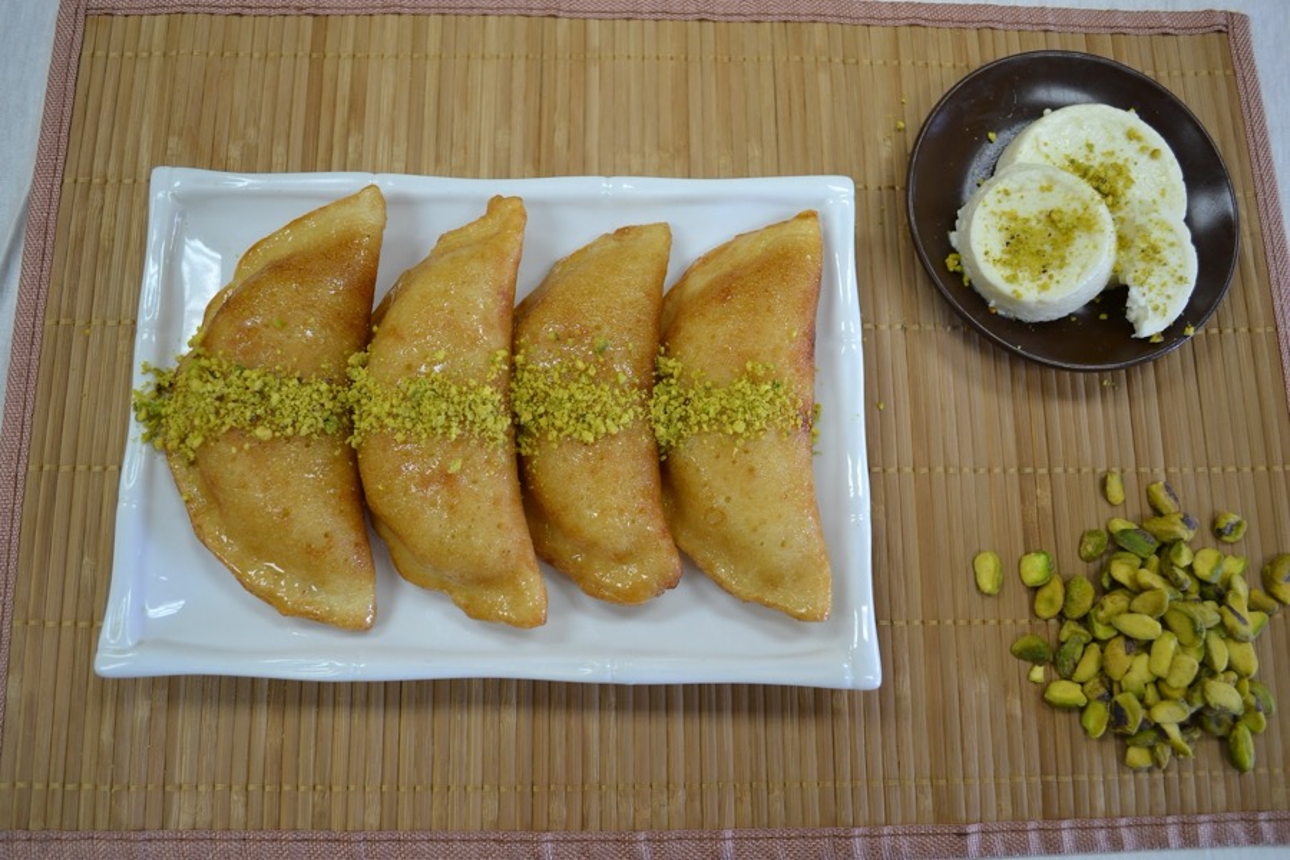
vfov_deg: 43.6
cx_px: 645
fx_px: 1075
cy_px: 430
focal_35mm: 30
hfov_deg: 61.9
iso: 400
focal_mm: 20
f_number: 4.5
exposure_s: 1/80
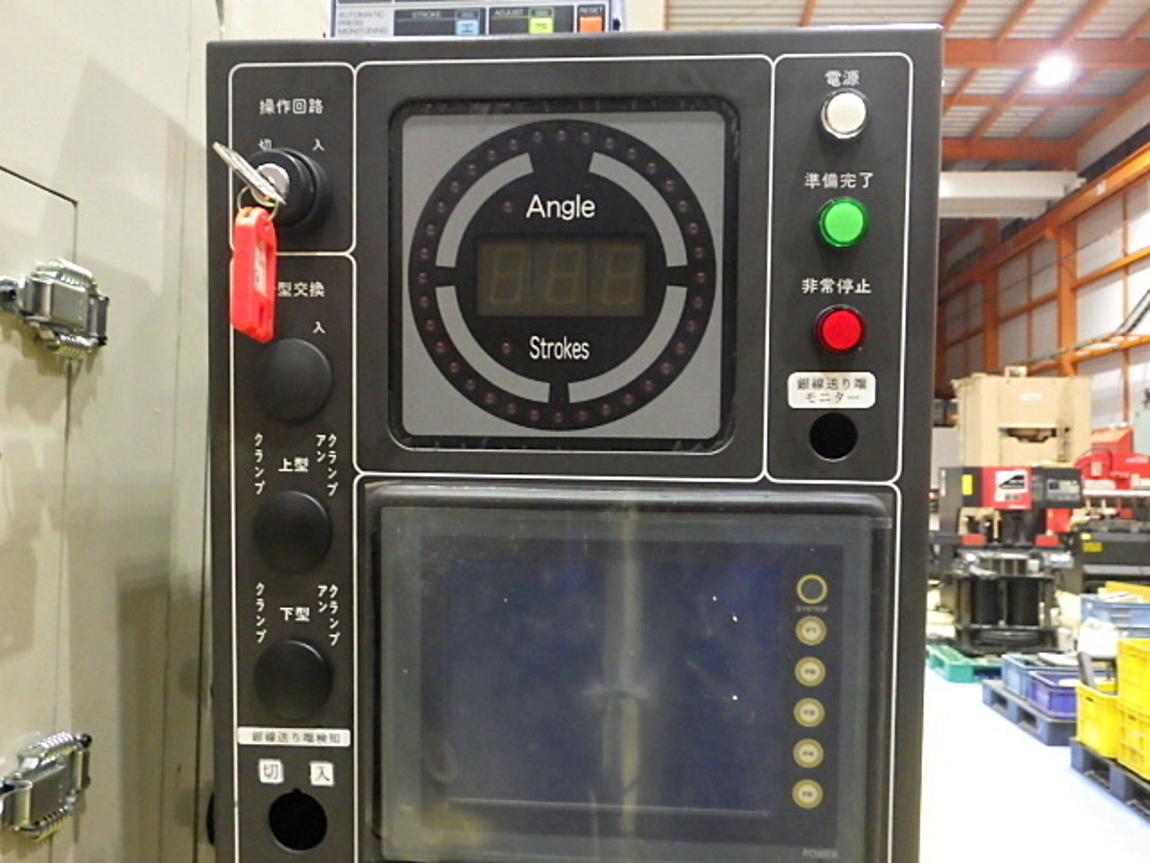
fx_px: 930
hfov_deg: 63.4
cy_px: 432
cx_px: 575
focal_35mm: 28
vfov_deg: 49.7
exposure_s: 1/20
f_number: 3.5
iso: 1600
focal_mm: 5
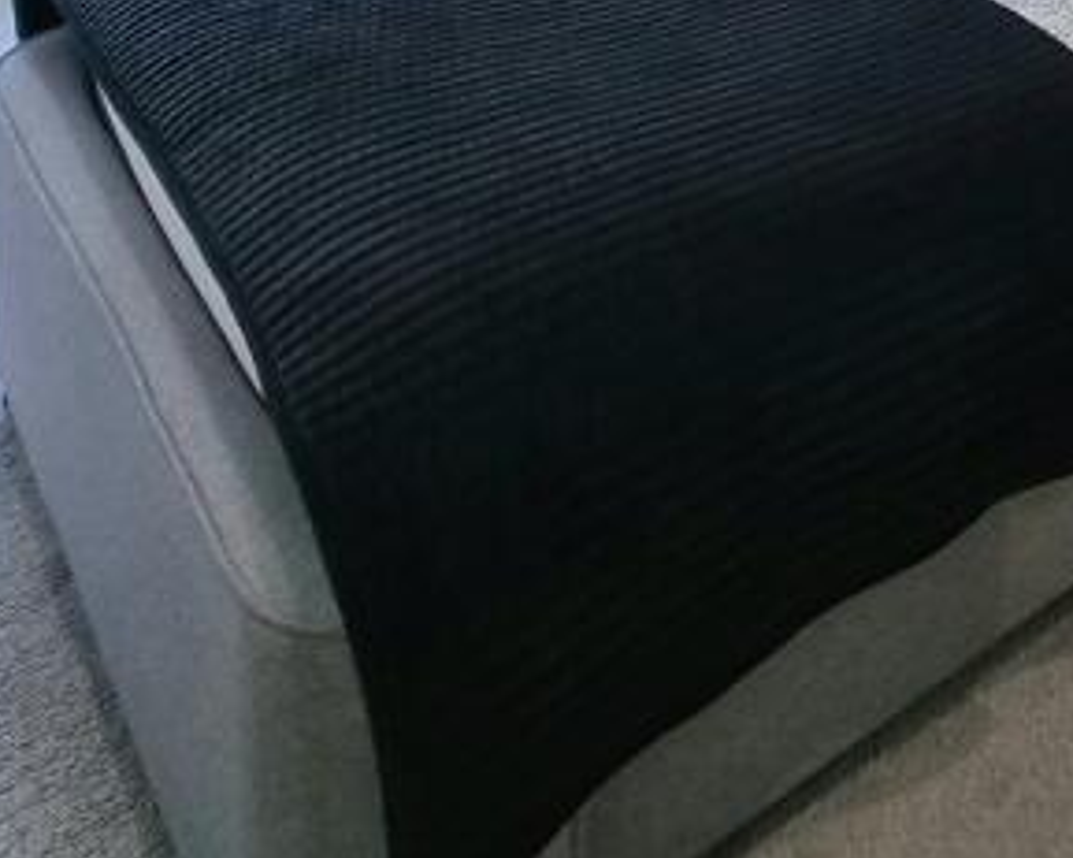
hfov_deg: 31.9
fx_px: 1429
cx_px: 1381
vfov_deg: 23.3
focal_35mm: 45
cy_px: -565
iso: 64
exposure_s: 1/100
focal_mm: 2.2
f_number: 2.2
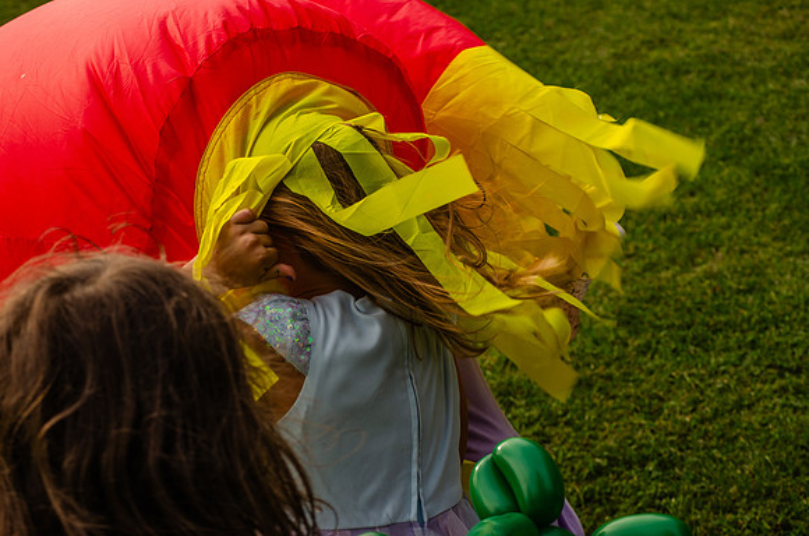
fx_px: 1850
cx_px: 404
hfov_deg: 24.7
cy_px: 268
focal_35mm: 82
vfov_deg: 16.5
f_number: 7.1
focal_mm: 55
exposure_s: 1/200
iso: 200
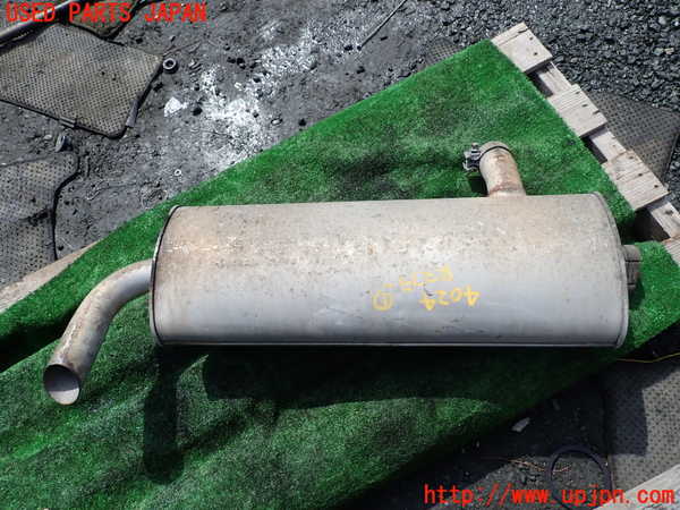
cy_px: 255
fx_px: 491
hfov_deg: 69.4
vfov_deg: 54.9
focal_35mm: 25
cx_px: 340
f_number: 8
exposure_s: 1/160
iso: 100
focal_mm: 4.5
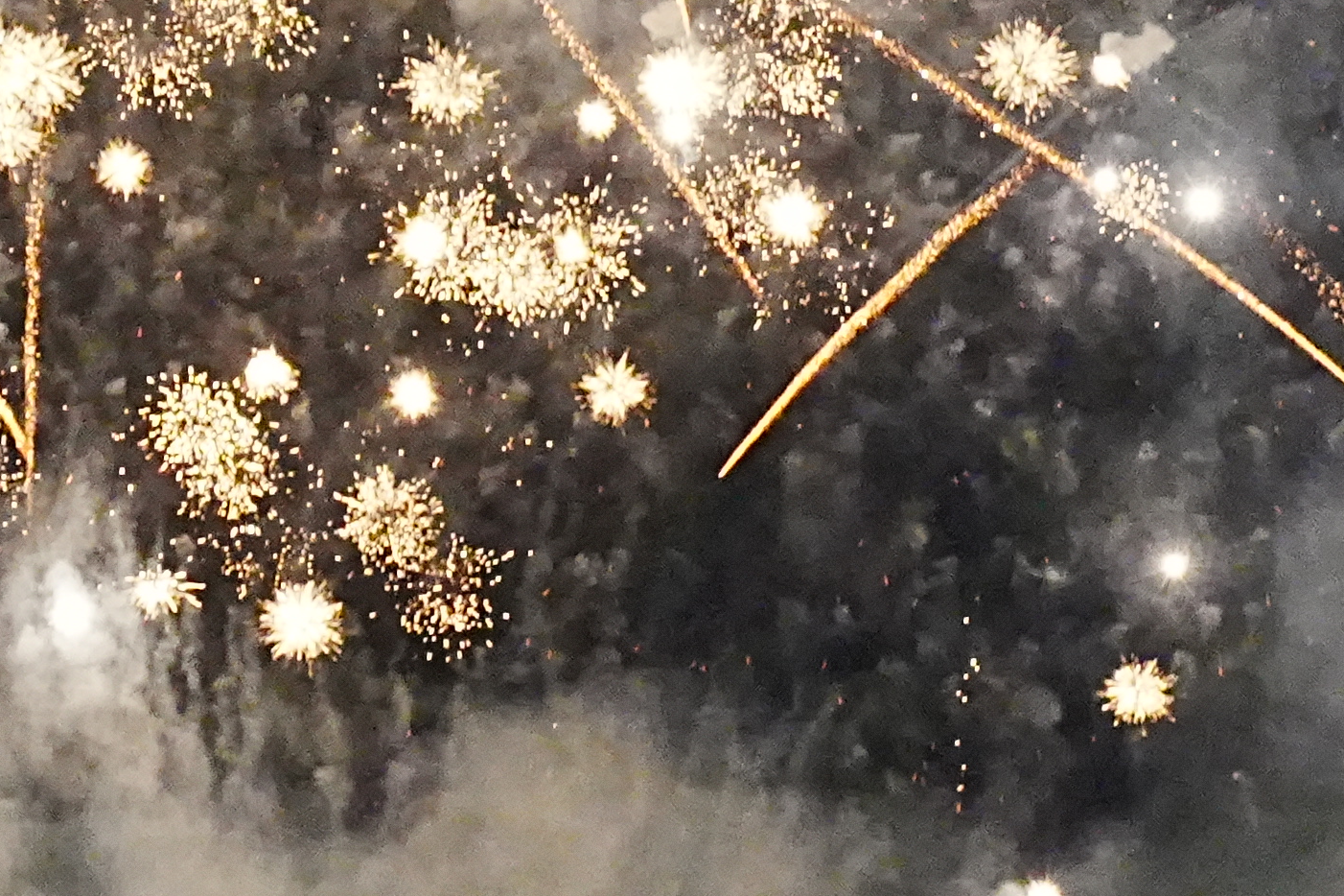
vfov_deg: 9.4
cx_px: -709
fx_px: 5412
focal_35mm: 145
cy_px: 195
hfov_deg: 13.3
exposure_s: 1/60
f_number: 3.5
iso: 10000
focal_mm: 29
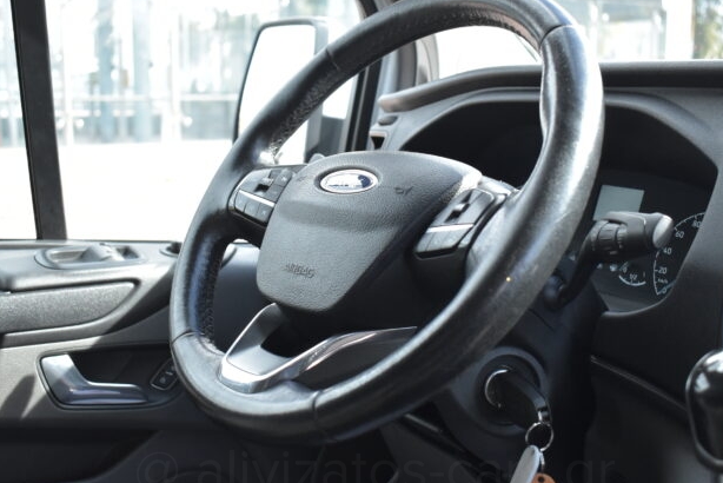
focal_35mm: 45
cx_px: 374
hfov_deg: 43.6
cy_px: 214
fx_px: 904
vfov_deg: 29.9
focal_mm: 24
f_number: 4
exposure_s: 1/800
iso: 1600
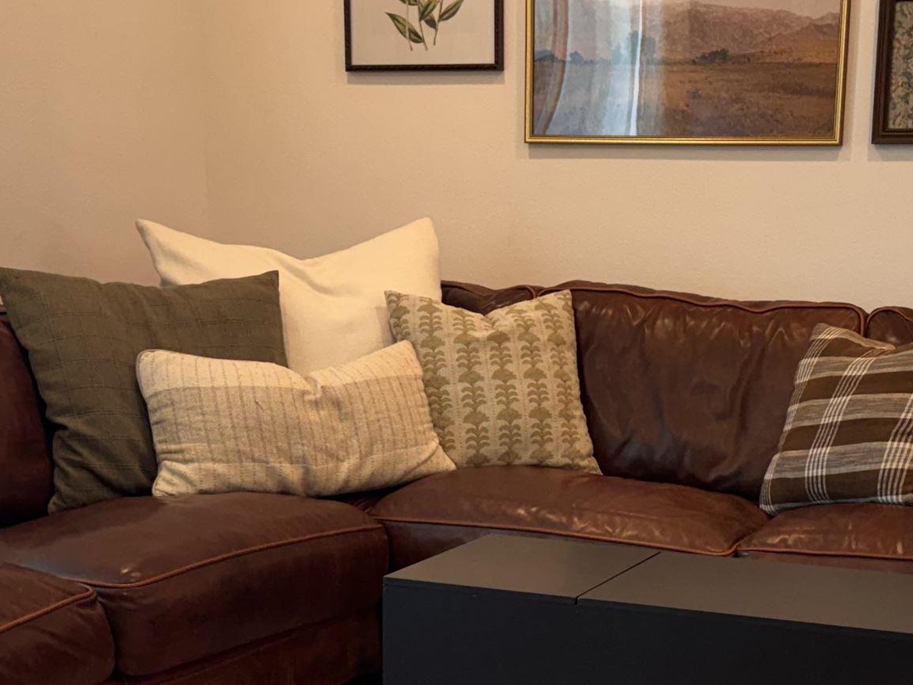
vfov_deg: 22.4
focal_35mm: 64
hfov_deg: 30.1
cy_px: 602
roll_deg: -2.0
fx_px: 1688
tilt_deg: -13.6
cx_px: 608
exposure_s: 1/120
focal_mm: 6.76
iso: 200
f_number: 1.78
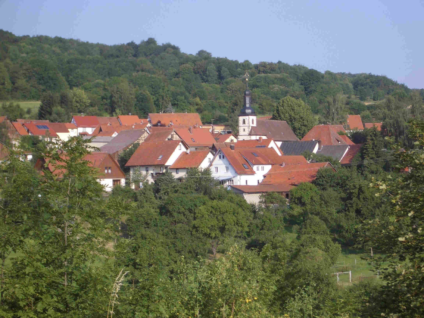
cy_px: 159
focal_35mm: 105
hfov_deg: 18.7
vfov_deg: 14.1
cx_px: 212
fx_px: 1286
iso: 50
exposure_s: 1/125
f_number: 7.7
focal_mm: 17.4
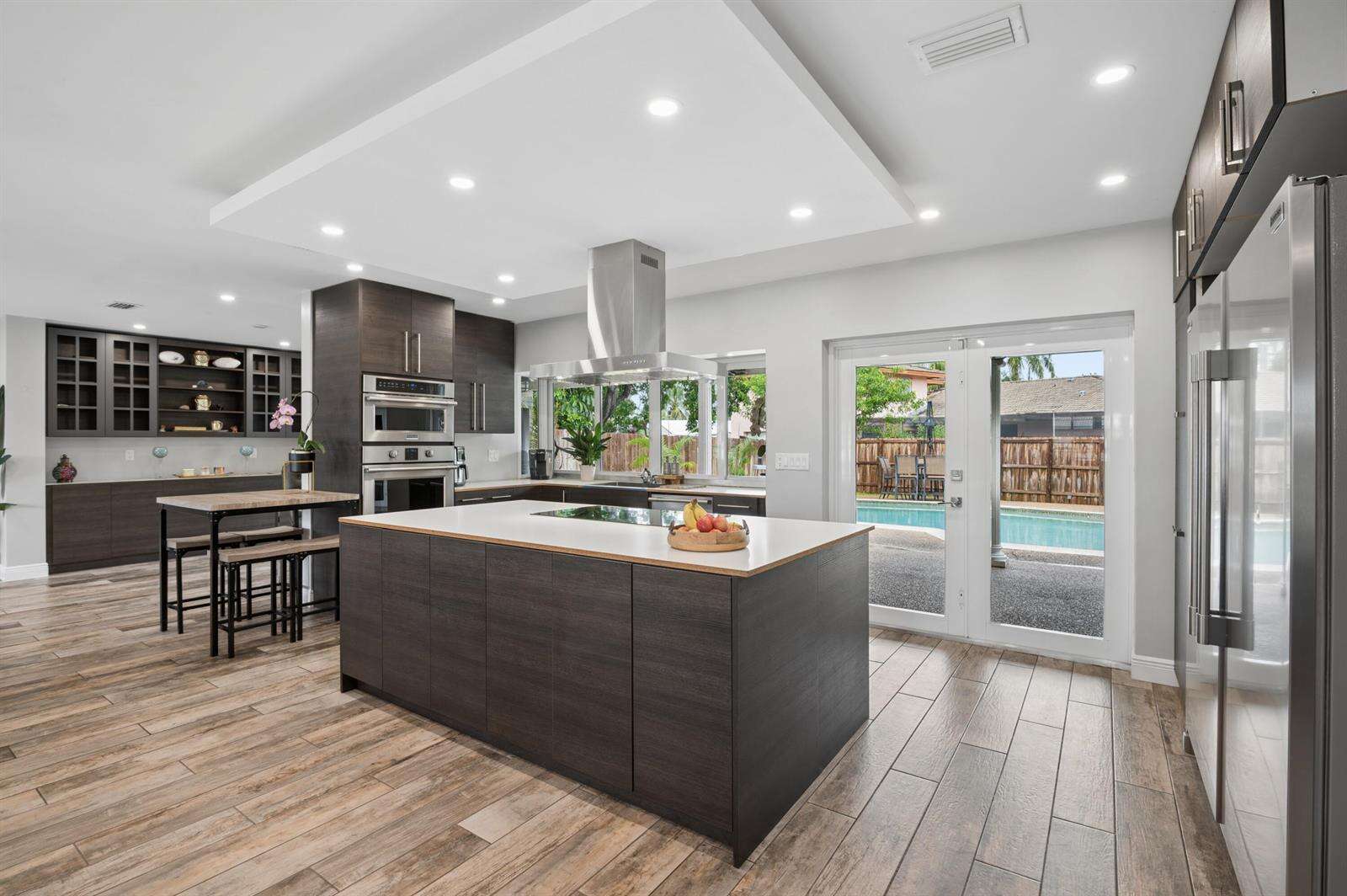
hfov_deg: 96.8
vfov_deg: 73.6
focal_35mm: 16
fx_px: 598
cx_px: 674
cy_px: 448
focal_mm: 16
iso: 250
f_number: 8
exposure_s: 1/15
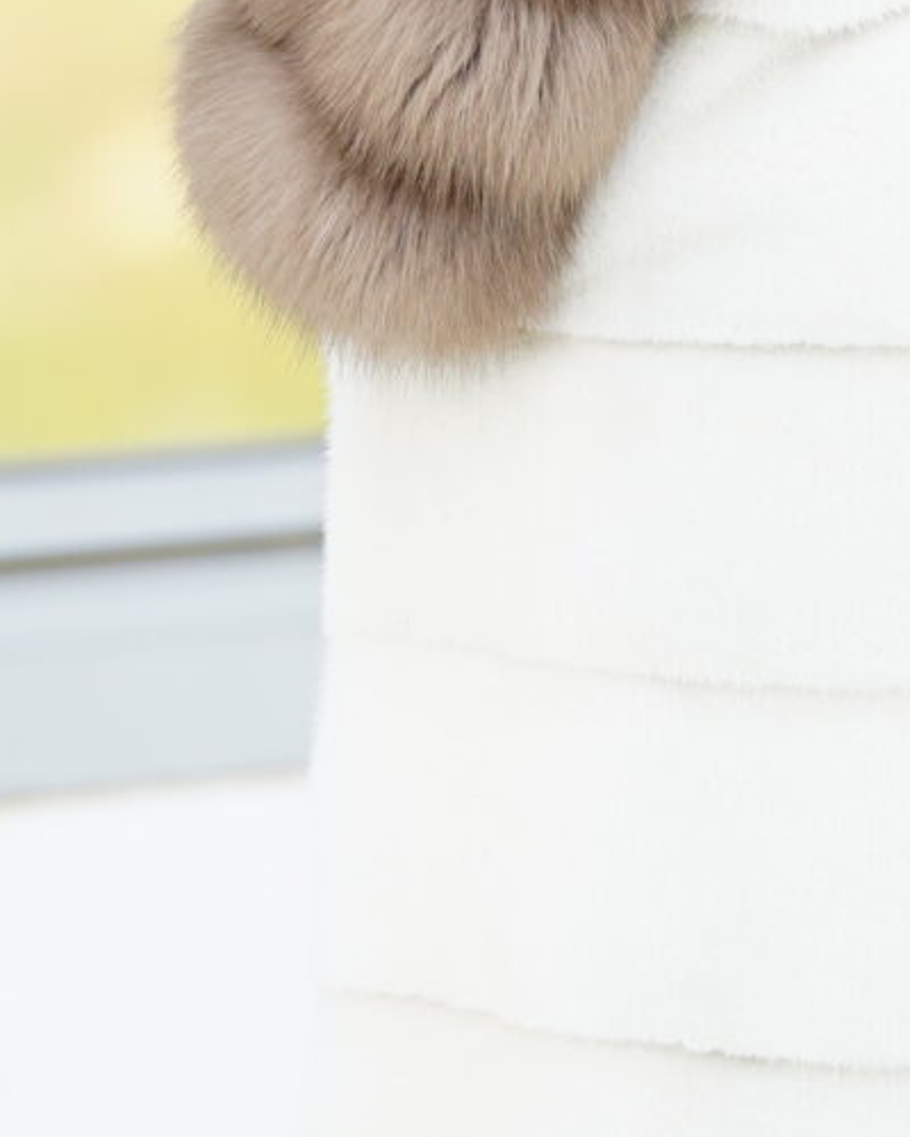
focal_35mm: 855
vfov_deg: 2.3
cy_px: 143
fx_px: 28784
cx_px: 786
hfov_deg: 1.8
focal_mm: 178
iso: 200
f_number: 2.8
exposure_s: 1/250
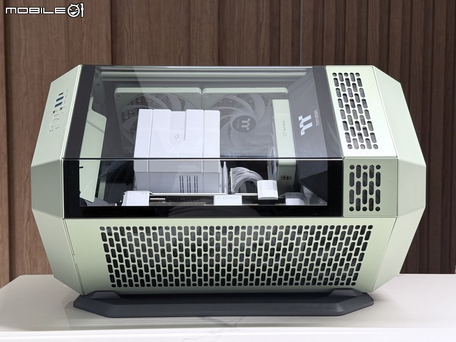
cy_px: 171
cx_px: 228
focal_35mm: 48
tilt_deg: -3.5
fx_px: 632
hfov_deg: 39.7
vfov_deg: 30.3
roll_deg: +0.0
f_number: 1.78
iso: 125
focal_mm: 6.76
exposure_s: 1/60
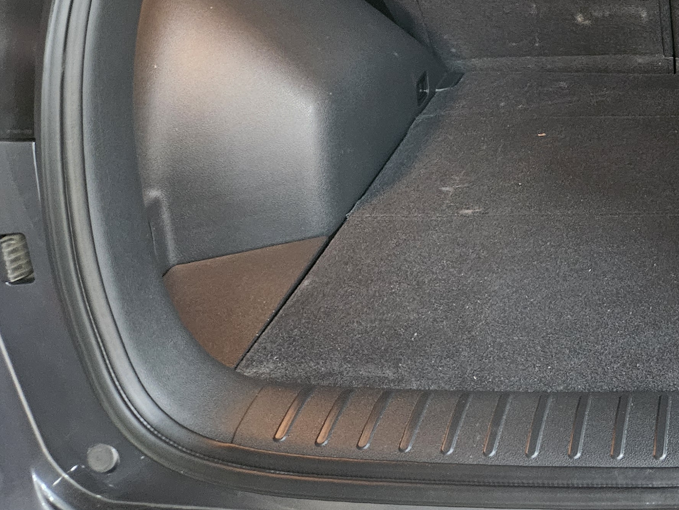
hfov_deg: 32.5
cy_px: 9
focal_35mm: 52
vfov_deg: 26.6
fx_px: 1020
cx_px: 742
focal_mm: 5.4
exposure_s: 1/24
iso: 1250
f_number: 1.8
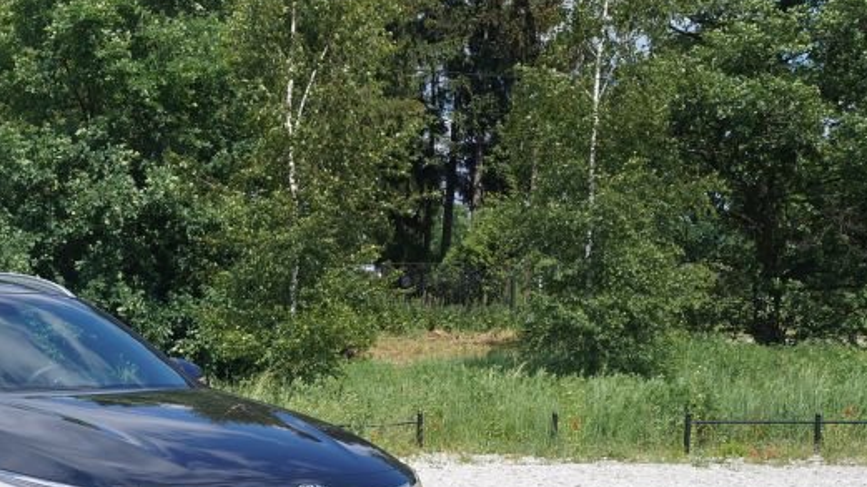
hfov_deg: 27.2
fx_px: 1701
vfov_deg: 16.2
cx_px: 25
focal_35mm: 74
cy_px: 357
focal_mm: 24
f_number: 8
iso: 100
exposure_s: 1/250
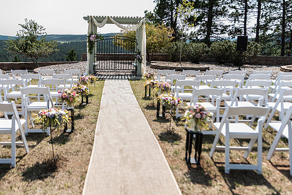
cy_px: 76
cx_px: 113
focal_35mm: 30
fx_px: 243
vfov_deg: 43.4
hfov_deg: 61.2
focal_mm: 24
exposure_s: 1/400
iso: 31
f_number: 2.8
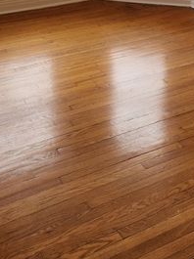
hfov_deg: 25.2
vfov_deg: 31.1
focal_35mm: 58
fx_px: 434
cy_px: 7
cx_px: 88
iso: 64
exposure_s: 1/120
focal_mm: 5.4
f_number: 1.8
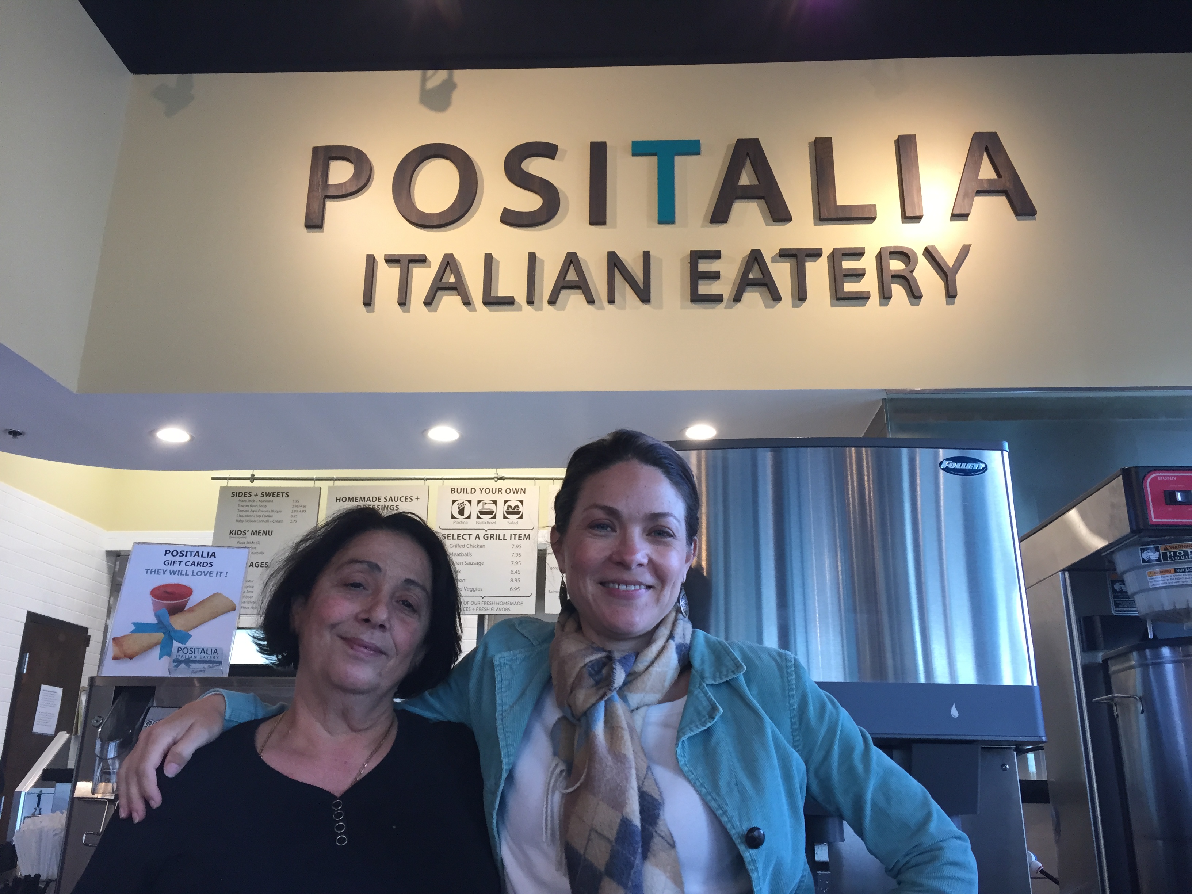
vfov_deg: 48.2
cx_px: 596
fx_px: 999
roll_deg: -2.2
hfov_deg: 61.7
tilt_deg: +18.1
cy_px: 447
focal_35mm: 29
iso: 50
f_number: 2.2
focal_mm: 4.15
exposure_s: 1/30
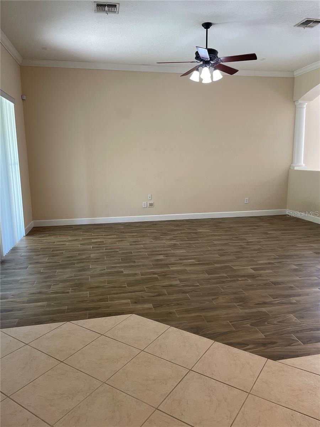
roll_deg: +1.1
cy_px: 214
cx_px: 160
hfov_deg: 53.1
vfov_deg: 67.3
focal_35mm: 26
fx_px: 320
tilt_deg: -9.0
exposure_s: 1/120
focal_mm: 4.2
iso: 100
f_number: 1.6
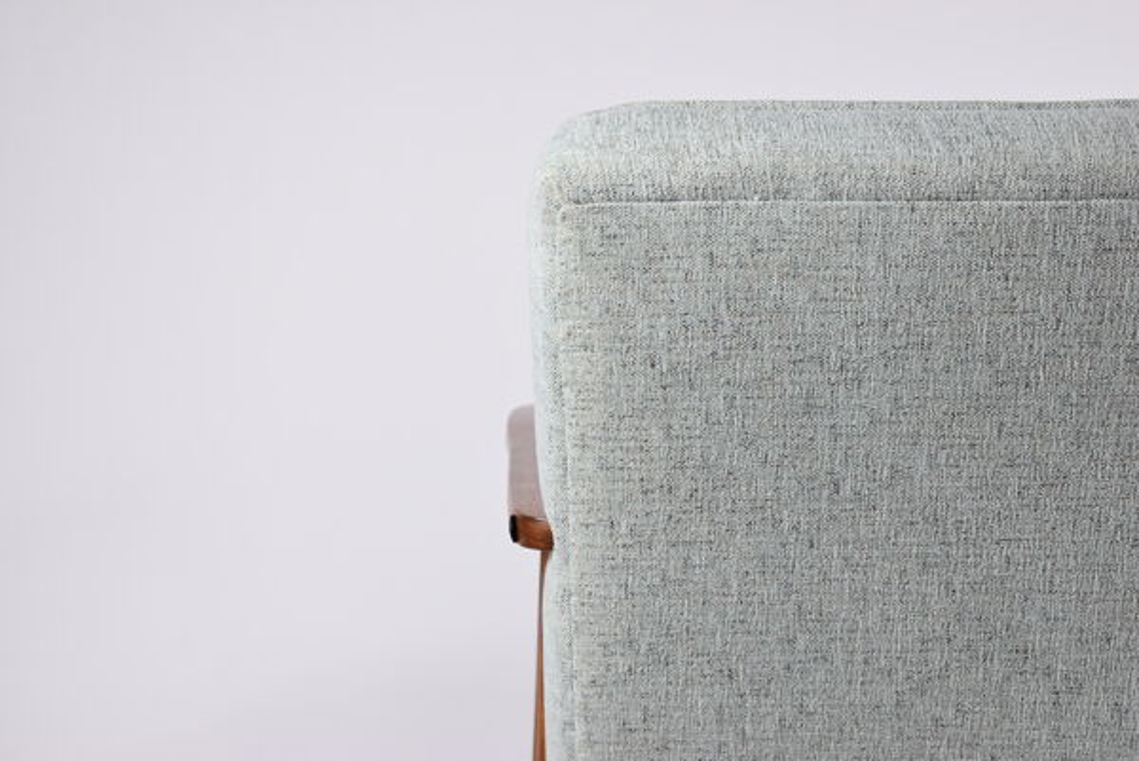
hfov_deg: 28.1
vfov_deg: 19.0
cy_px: 380
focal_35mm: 72
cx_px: 570
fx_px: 2280
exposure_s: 1/125
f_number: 5.3
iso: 1000
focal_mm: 48
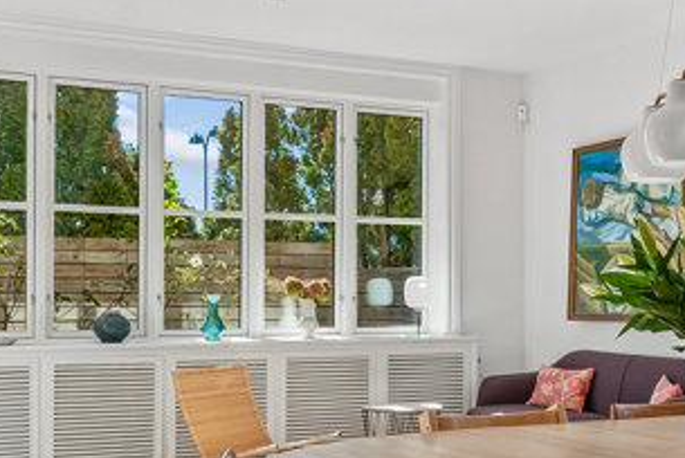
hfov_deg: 35.9
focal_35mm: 55
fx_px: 1048
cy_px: 284
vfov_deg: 24.6
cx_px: 451
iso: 200
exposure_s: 1/125
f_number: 10
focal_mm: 14
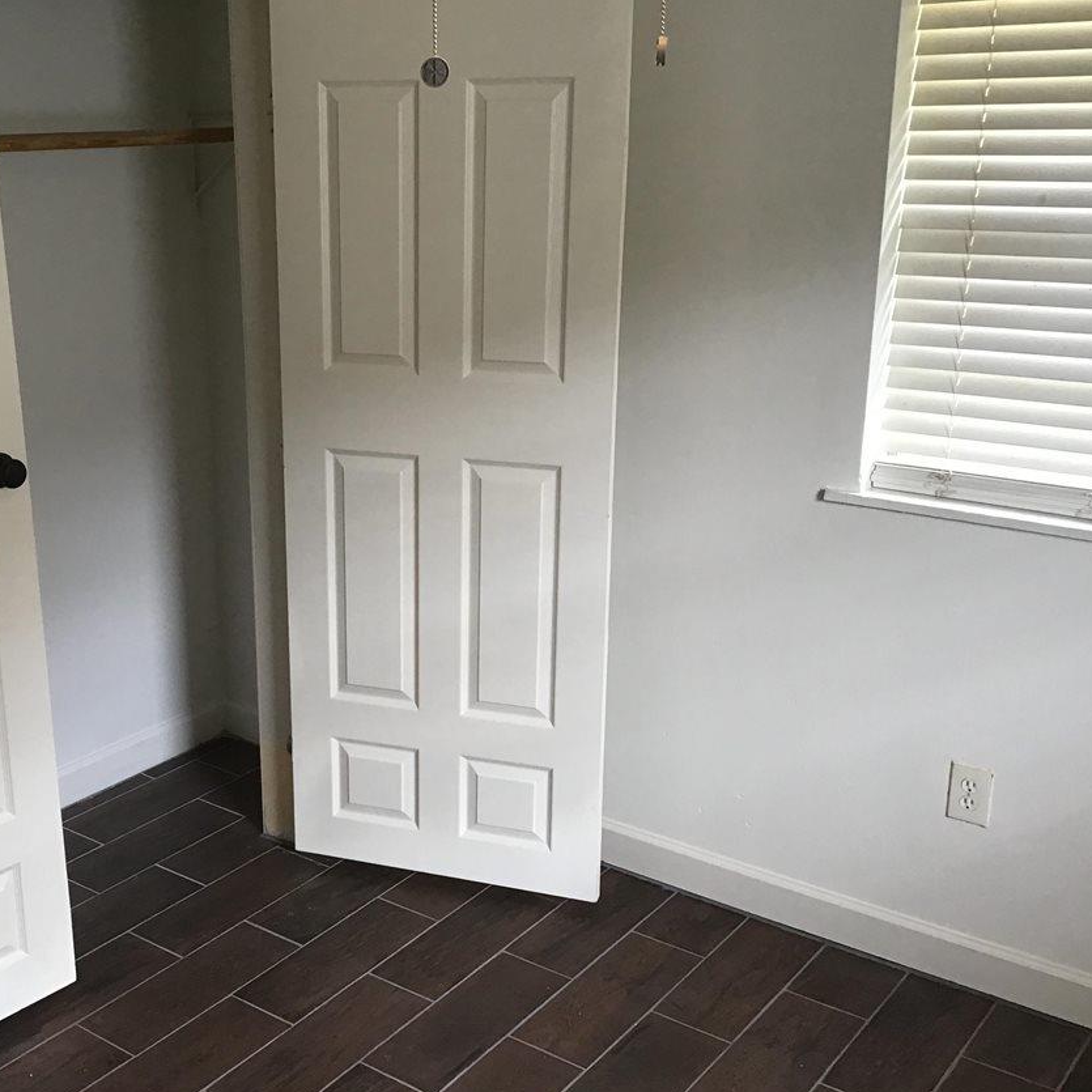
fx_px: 1499
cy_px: 564
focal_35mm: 42
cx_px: 367
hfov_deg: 39.6
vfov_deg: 40.0
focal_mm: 3.3
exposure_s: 1/30
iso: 50
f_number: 2.4
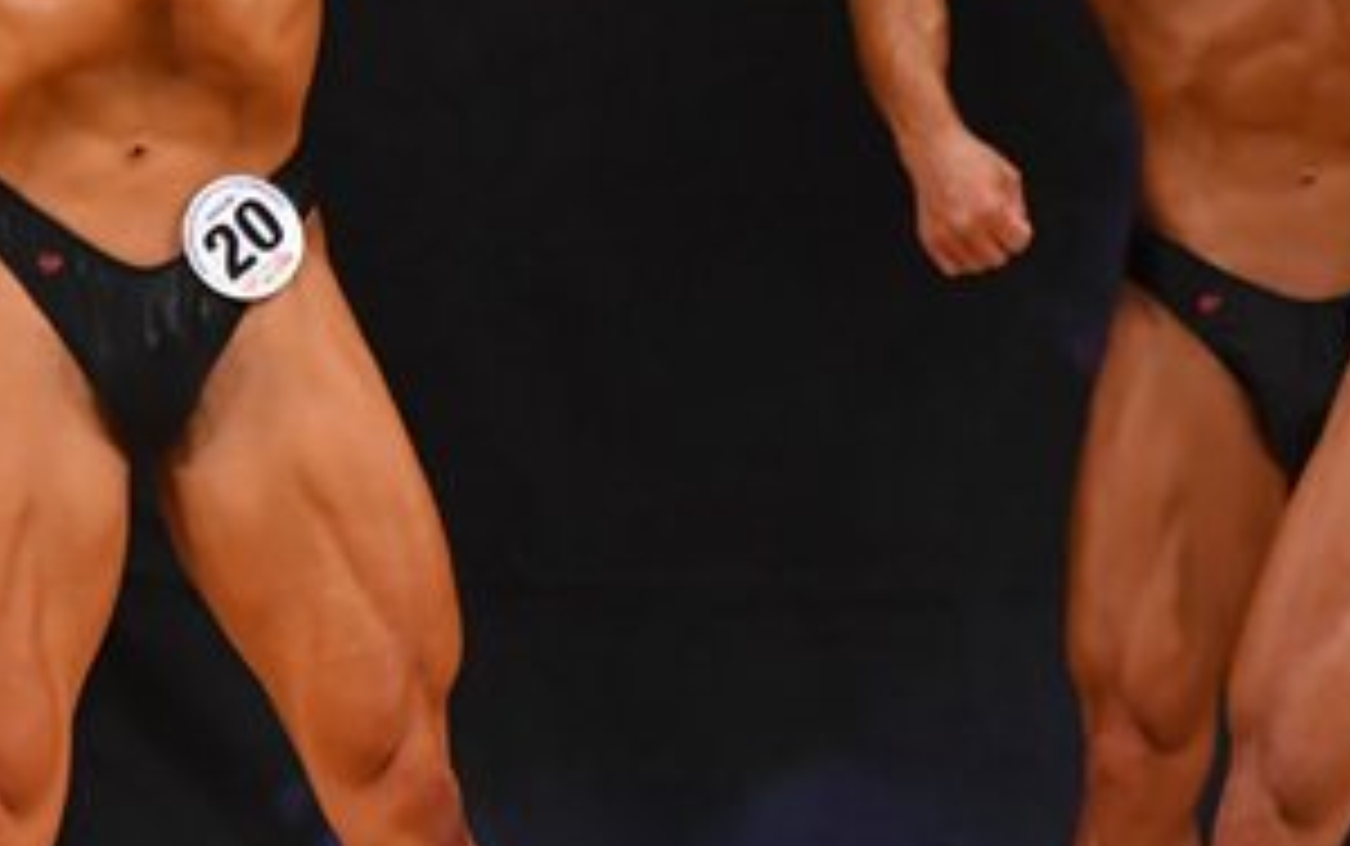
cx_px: 835
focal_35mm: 789
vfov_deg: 1.7
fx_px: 29051
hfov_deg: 2.7
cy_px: 310
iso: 3600
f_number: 5.6
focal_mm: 200
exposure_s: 1/400
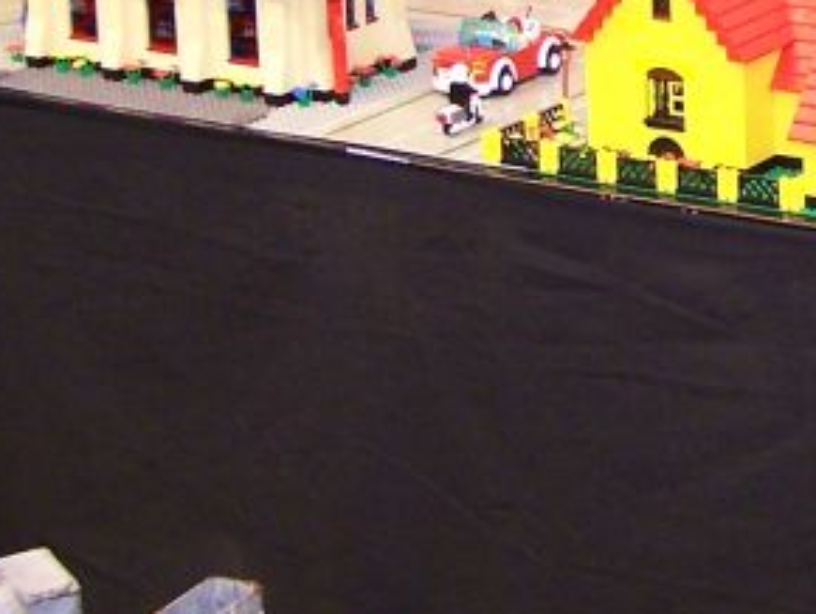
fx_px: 3161
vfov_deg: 11.0
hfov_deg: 14.2
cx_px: 996
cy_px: -20
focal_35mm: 134
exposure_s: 1/4
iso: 140
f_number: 2.8
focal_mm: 6.3
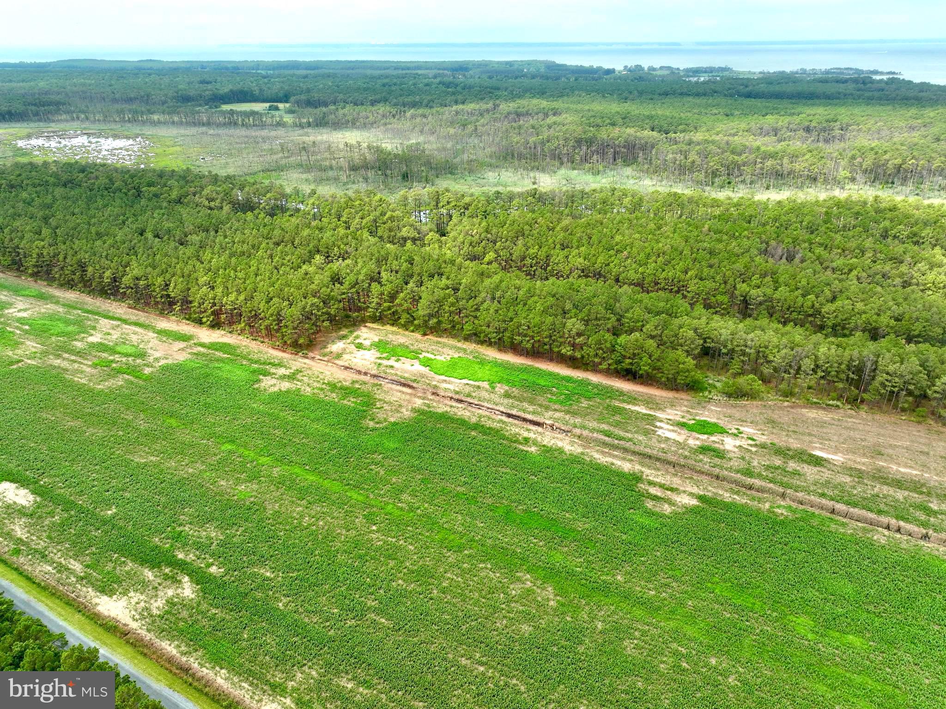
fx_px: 656
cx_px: 473
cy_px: 354
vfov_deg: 56.8
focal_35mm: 24
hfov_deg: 71.6
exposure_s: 1/1250
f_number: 2.8
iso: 120
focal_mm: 12.29
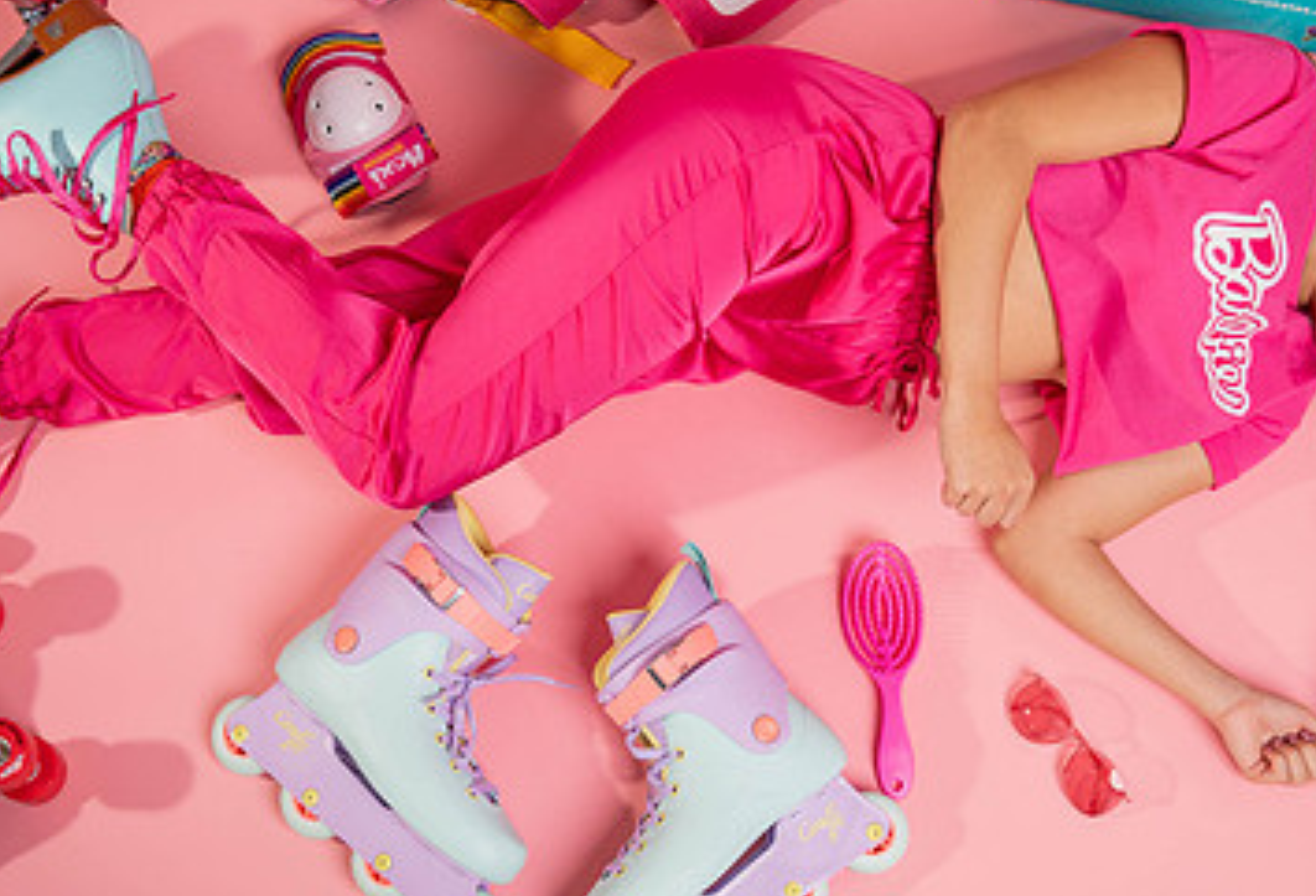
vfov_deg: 25.8
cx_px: 726
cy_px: 524
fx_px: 1950
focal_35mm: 53
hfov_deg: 37.3
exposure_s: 1/200
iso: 64
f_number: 4.5
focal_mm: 25
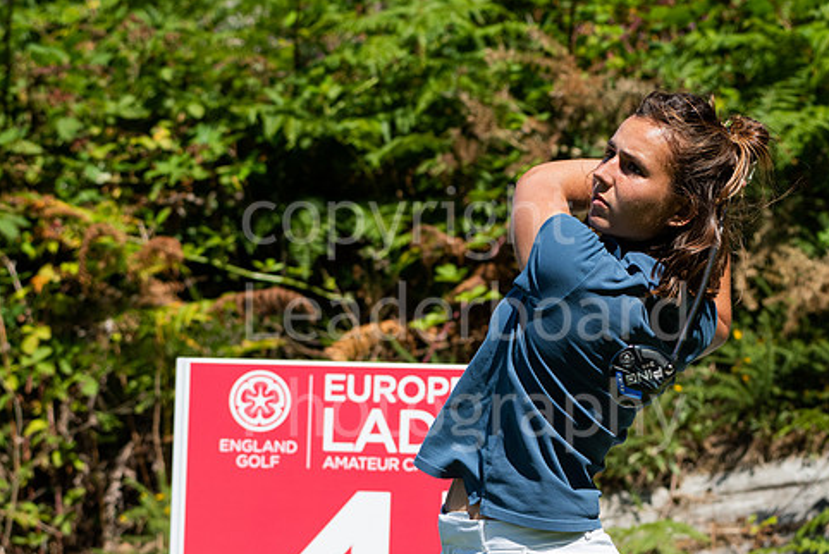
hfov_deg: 5.7
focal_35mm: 361
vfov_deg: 3.8
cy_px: 328
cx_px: 468
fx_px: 8318
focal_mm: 200
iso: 500
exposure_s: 1/2000
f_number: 5.6
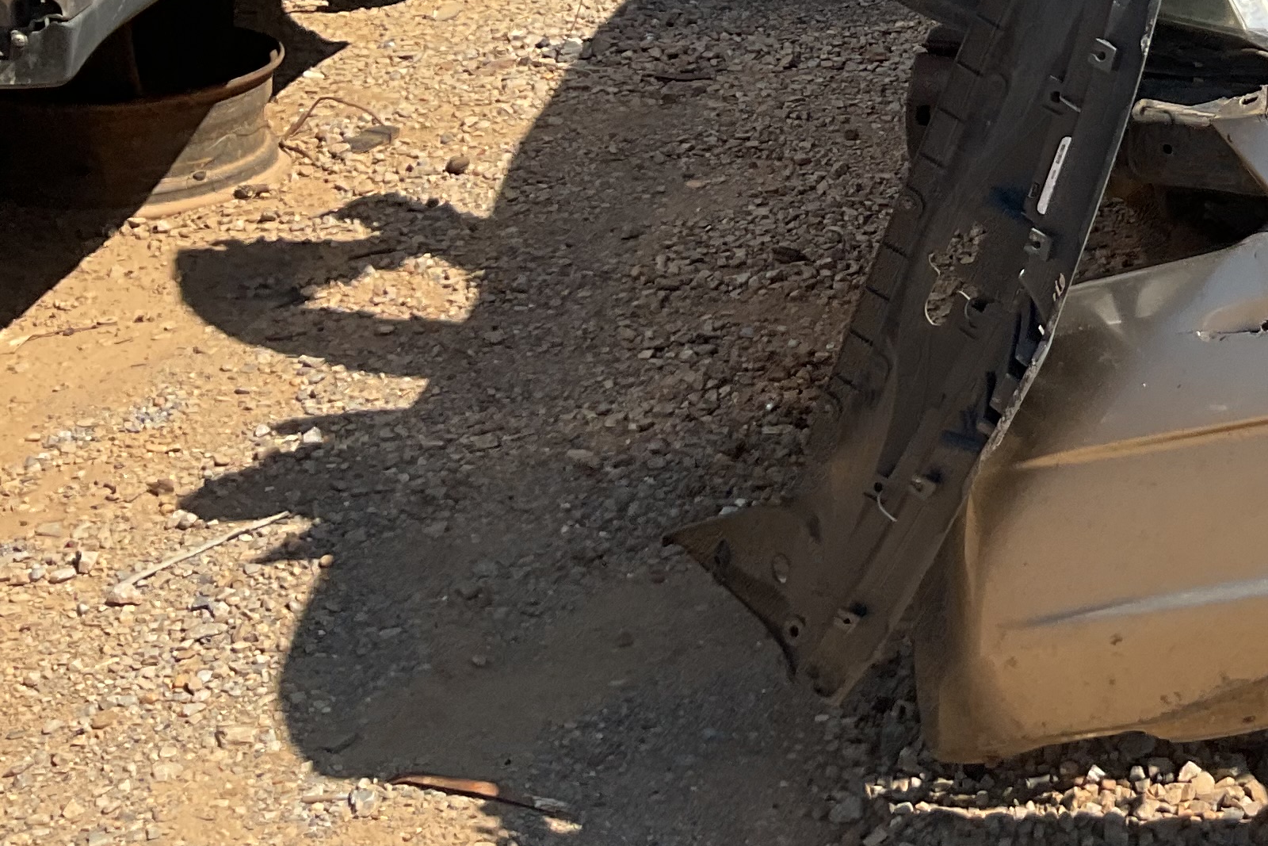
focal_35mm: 76
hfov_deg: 24.2
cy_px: -179
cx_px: 1522
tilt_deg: -13.8
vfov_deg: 17.1
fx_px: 2677
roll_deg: -1.9
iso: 16
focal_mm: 3
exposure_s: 1/1490
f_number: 1.8
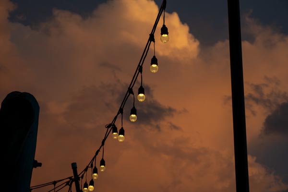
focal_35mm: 100
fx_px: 800
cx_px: 144
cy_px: 96
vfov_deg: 13.7
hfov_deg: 20.4
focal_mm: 100
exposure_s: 1/125
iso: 250
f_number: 16
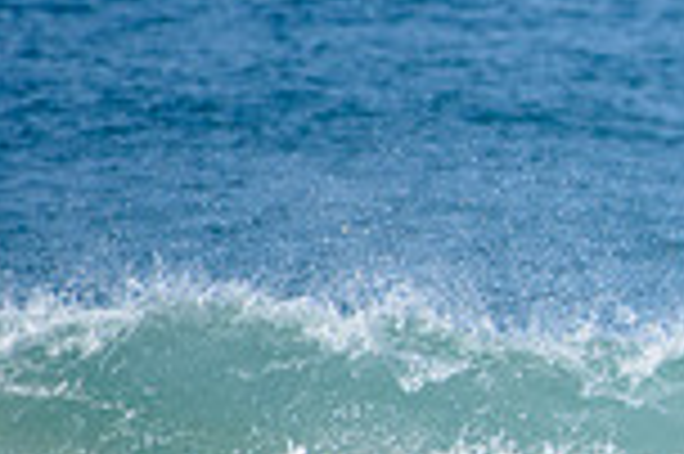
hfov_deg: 1.1
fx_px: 36194
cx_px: 1215
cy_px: 205
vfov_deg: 0.7
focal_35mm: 1907
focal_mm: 500
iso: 160
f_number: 5.6
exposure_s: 1/2000
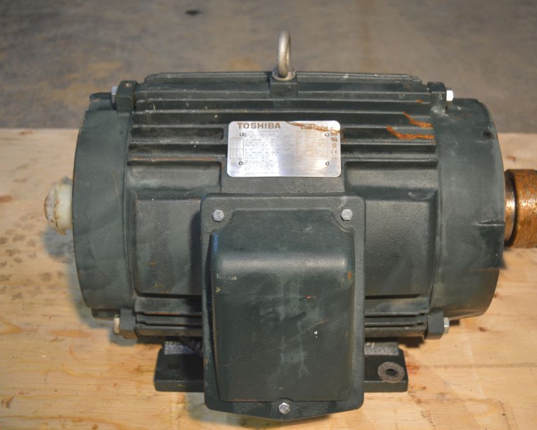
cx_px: 281
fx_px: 811
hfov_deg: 36.6
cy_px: 215
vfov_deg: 29.7
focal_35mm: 51
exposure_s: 1/30
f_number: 4.2
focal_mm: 30
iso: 400
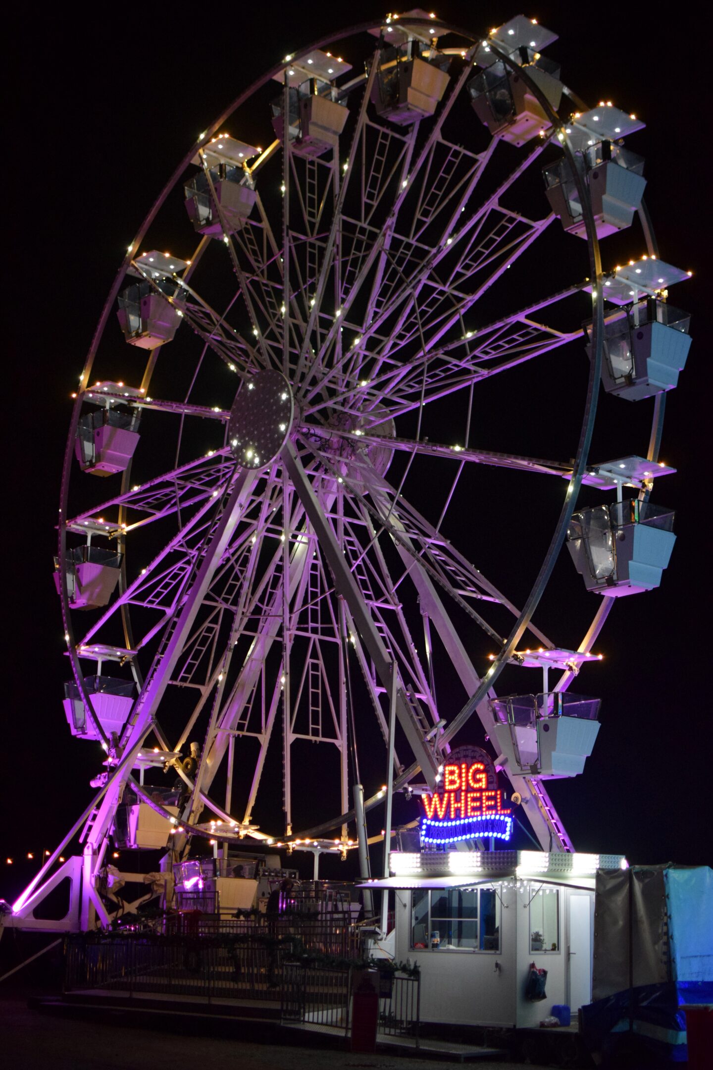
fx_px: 1560
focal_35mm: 52
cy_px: 535
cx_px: 356
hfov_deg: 25.8
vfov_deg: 37.9
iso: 1800
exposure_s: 1/500
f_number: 2
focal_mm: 35
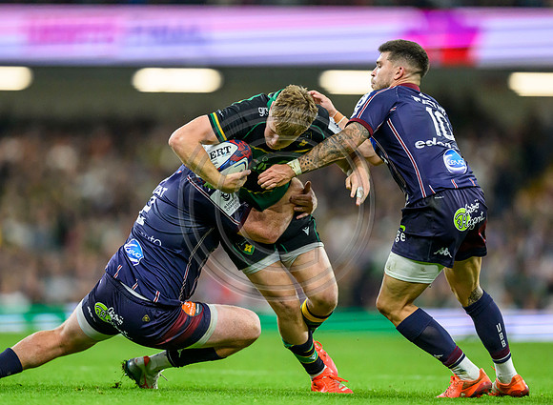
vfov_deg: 3.1
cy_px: 191
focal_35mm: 477
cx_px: 221
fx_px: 7564
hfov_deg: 4.2
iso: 5000
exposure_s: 1/3200
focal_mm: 400
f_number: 3.2
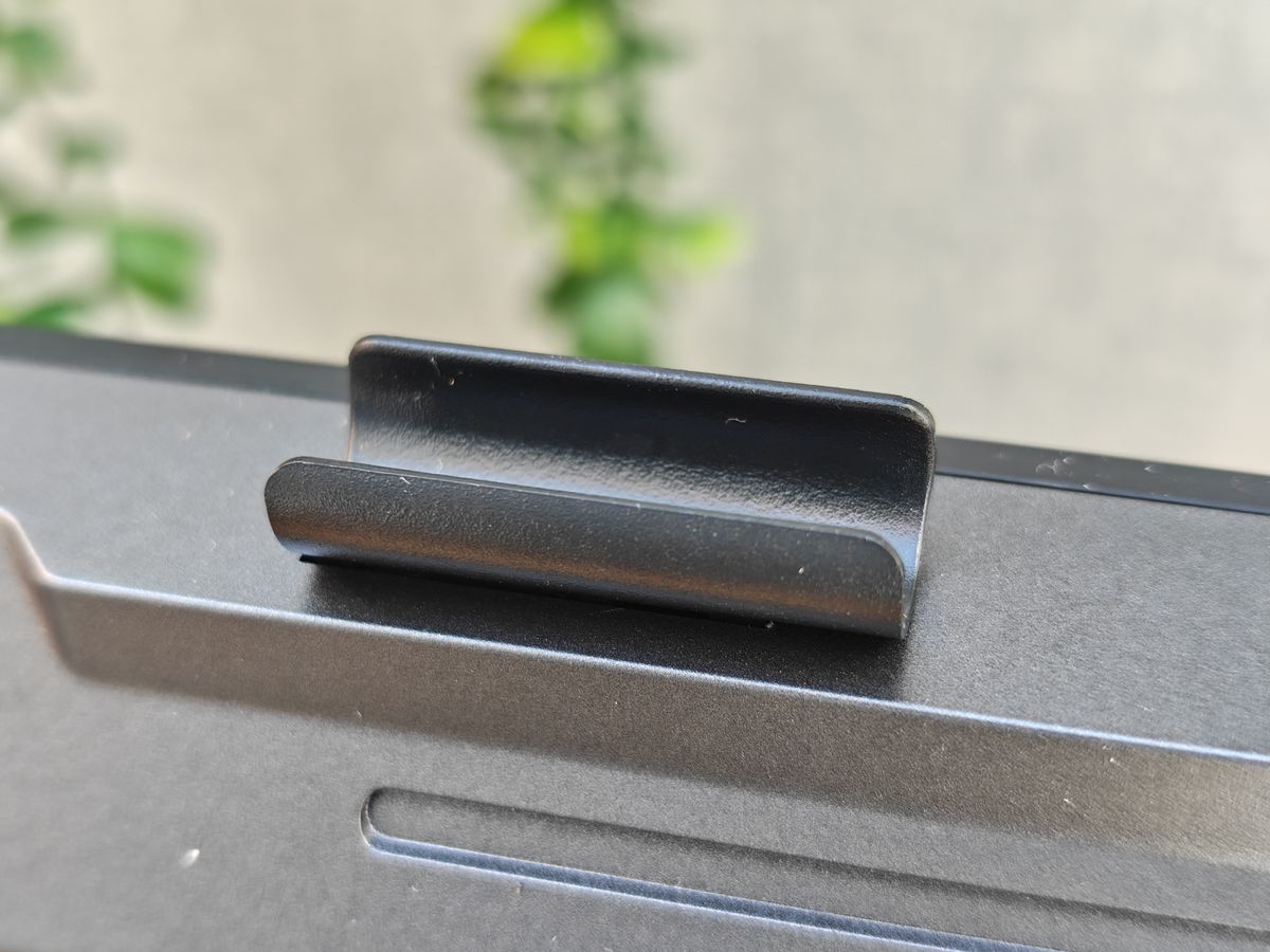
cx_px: 635
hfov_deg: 38.2
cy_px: 476
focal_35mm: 50
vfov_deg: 29.1
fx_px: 1834
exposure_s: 1/100
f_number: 1.68
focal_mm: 6.57
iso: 156
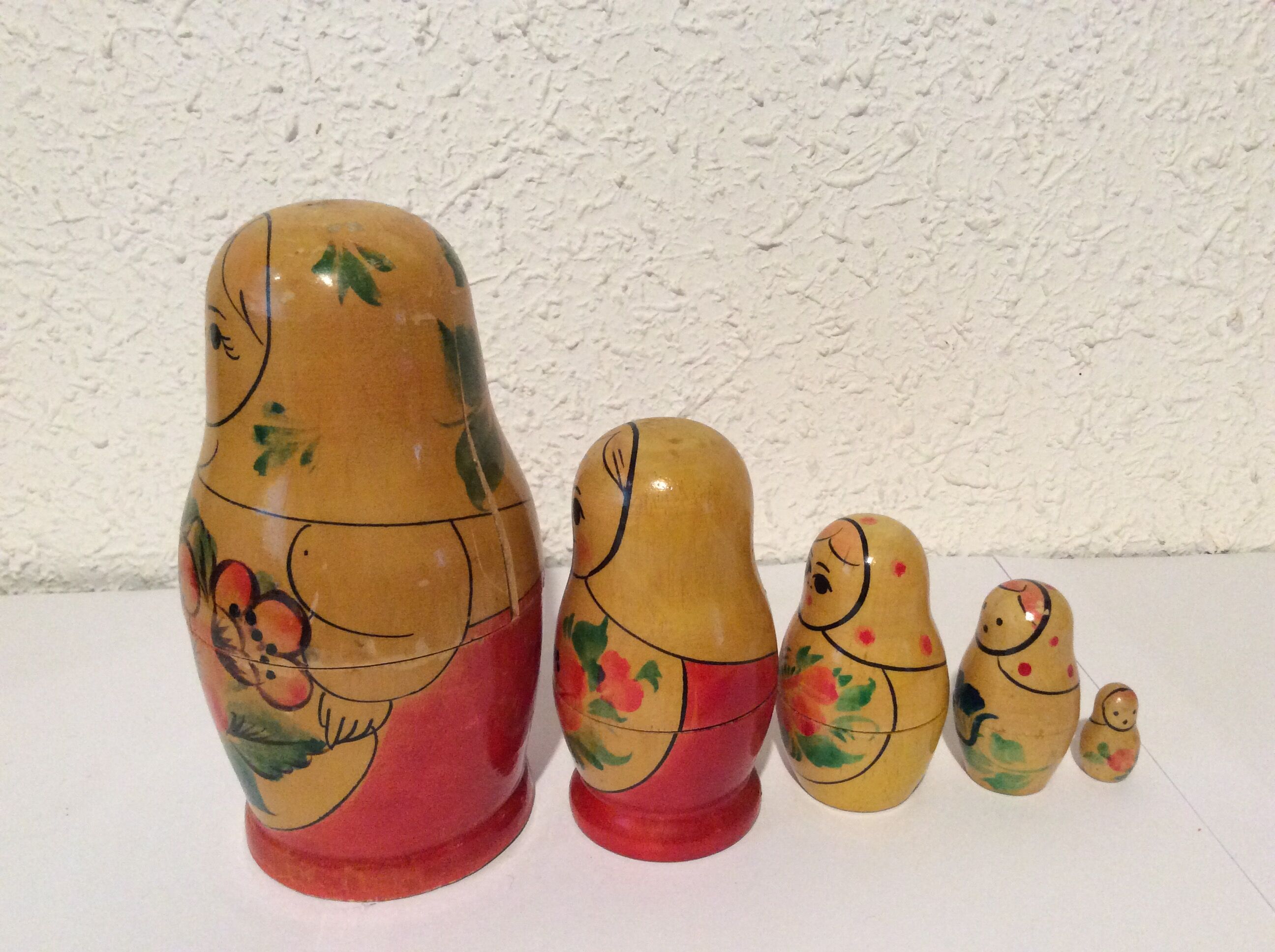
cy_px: 476
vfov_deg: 44.1
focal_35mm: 32
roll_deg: +1.6
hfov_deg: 56.9
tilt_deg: -19.9
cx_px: 638
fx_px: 1177
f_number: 2.4
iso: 250
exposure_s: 1/20
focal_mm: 3.3
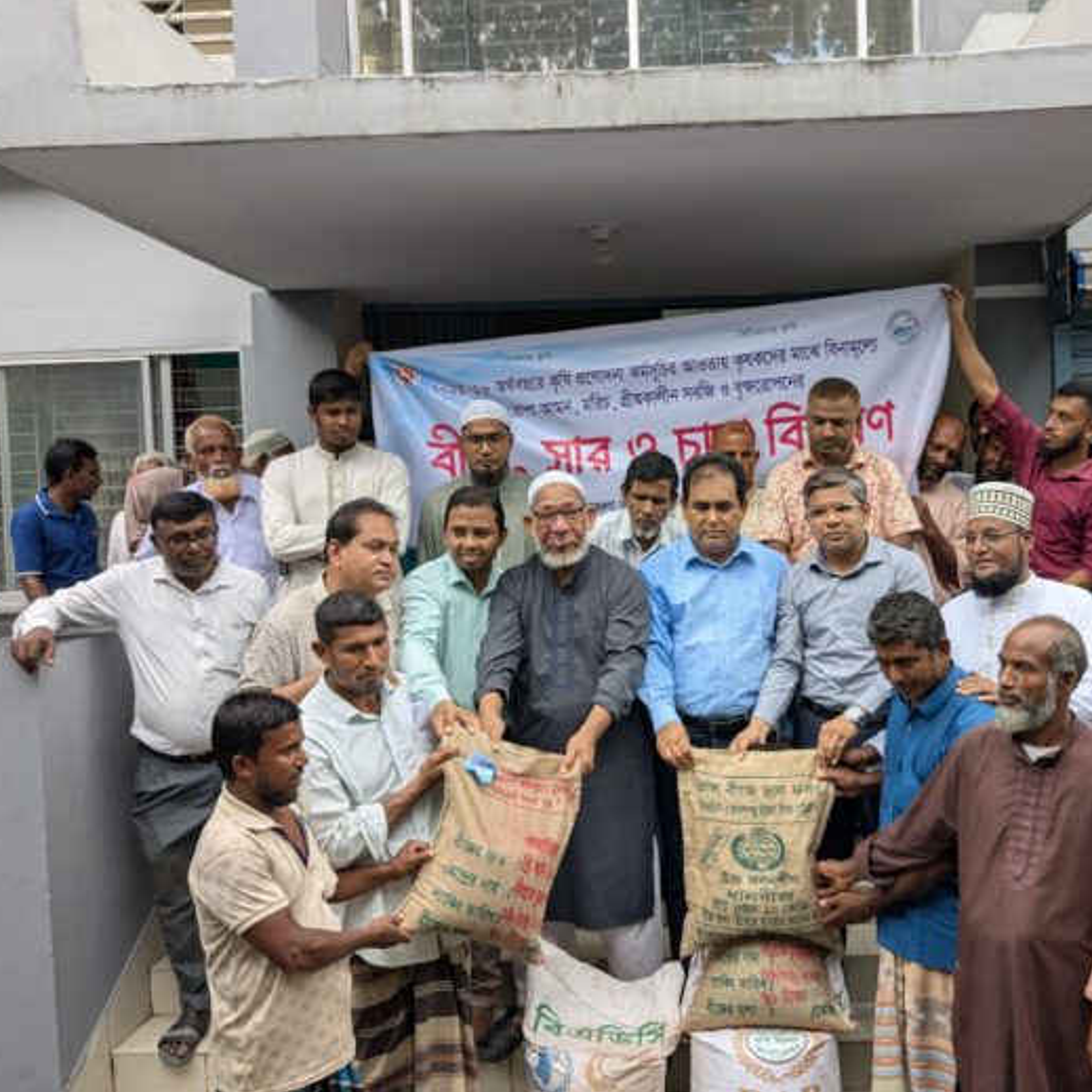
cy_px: 547
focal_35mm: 32
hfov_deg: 50.6
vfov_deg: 51.1
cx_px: 684
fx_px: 1142
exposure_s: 1/171
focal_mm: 4.38
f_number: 1.73
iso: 54
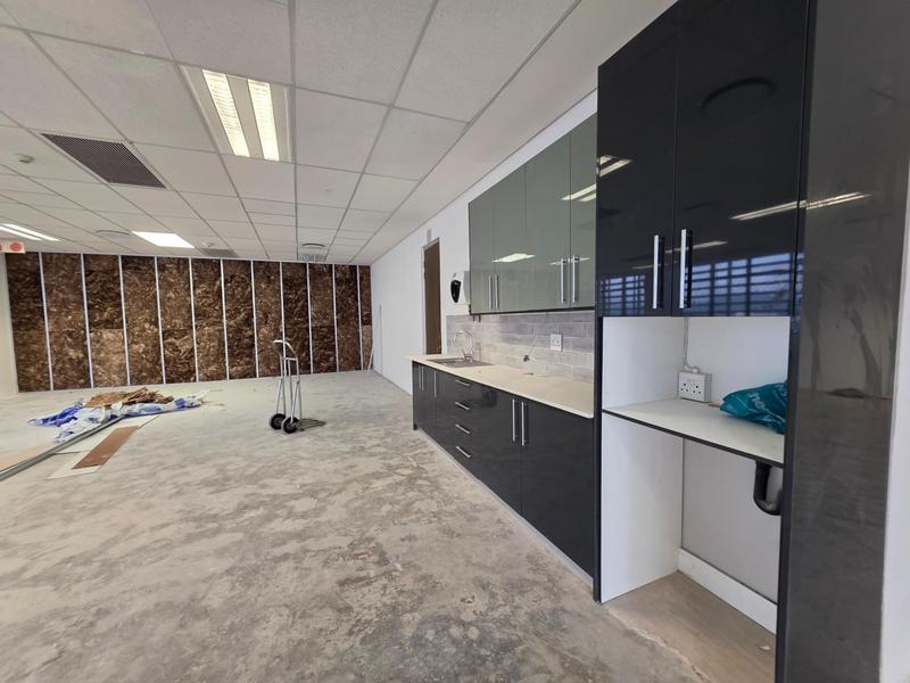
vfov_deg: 89.9
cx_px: 455
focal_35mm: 13
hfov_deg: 106.2
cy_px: 342
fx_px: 342
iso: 160
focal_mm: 2.2
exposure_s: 1/50
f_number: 1.9
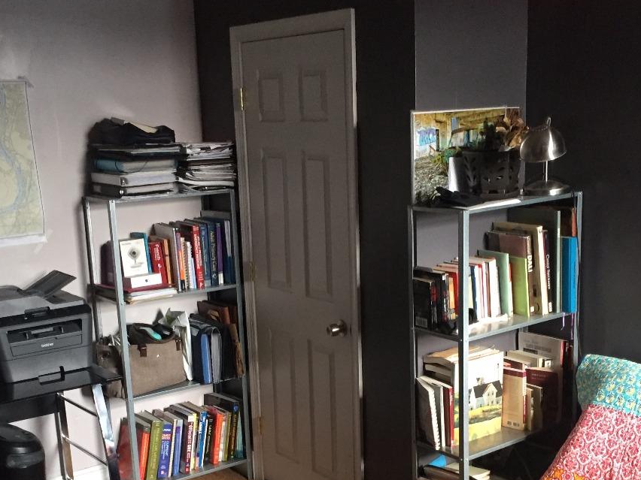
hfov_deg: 38.9
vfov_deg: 29.1
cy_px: 376
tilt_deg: -18.0
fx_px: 907
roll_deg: +1.8
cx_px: 343
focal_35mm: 49
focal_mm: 4.15
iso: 200
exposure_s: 1/30
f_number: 2.2
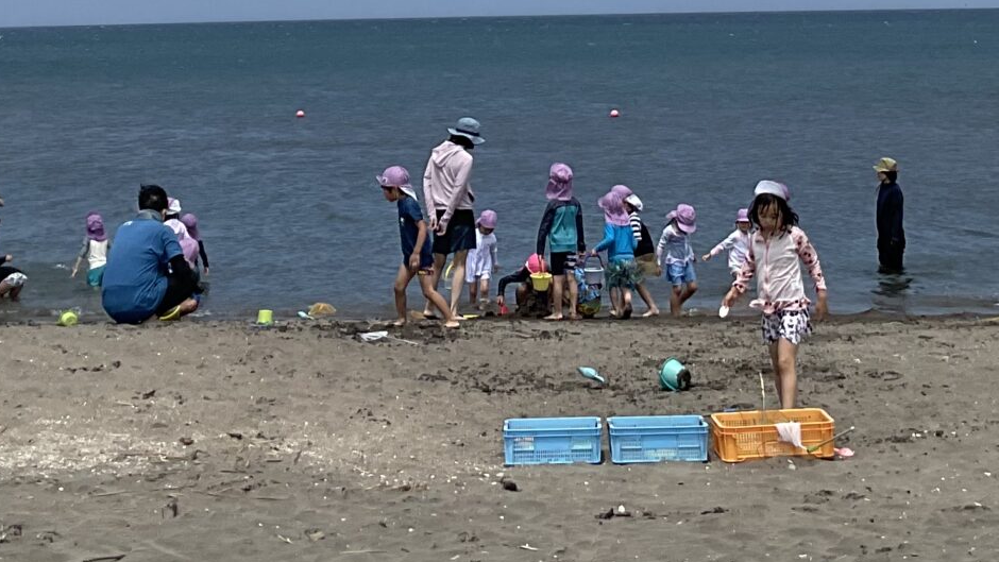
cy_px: -308
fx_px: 2278
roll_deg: +1.1
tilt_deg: +6.7
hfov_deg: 24.7
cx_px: 582
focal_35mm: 86
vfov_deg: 13.2
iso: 16
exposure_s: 1/4065
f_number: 1.8
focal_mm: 3
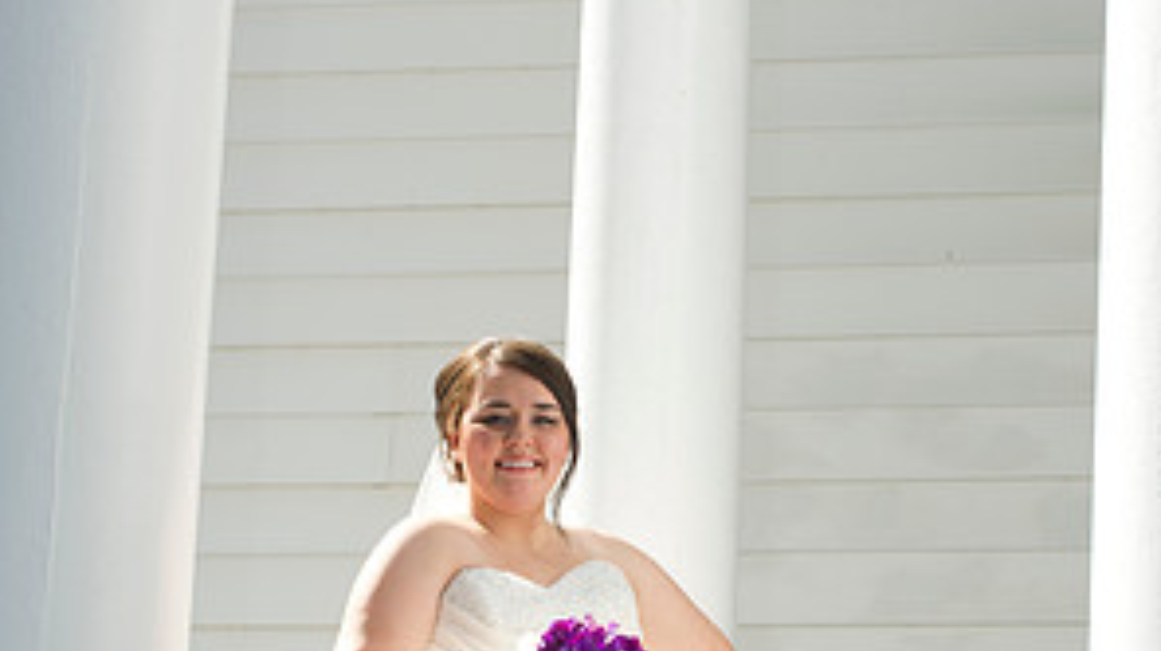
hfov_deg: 13.8
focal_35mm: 156
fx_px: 4799
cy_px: 533
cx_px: 582
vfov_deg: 7.7
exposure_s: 1/200
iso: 320
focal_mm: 98
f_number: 8
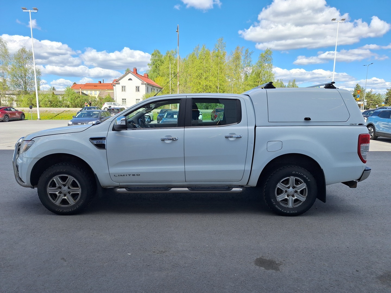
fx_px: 260
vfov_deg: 58.9
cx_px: 196
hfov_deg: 73.9
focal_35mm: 23
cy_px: 146
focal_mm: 5.54
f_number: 1.8
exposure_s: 1/2415
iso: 40
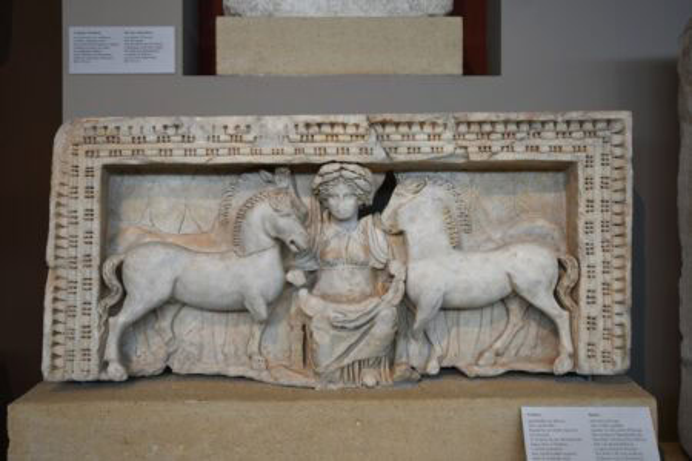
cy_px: 230
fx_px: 577
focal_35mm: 30
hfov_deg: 61.9
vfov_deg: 43.6
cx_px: 346
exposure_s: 1/30
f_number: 5
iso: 320
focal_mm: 20
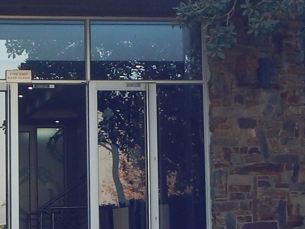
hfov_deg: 11.6
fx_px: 1507
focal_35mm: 171
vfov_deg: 8.7
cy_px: 22
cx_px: 149
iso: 125
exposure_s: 1/200
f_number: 3.3
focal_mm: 6.1
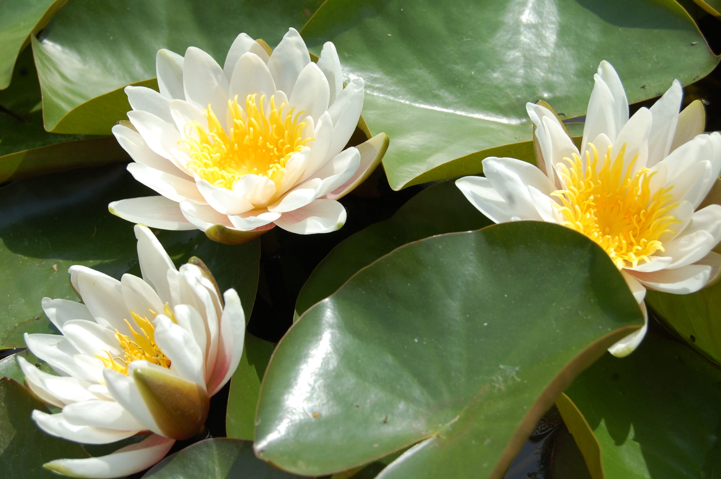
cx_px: 360
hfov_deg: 31.9
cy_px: 240
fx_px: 1261
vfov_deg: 21.5
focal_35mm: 63
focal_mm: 42
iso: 200
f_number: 10
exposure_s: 1/400
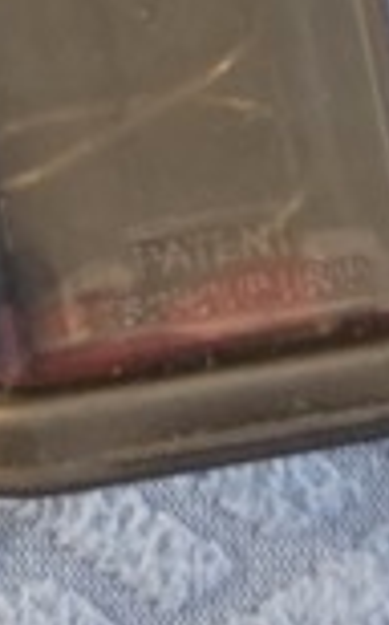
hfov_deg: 7.0
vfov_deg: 9.2
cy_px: -1384
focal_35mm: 171
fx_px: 2906
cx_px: -681
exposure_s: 1/15
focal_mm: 6.3
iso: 1600
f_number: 1.7
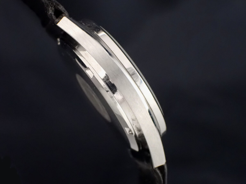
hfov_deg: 22.3
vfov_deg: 16.8
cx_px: 123
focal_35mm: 88
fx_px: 625
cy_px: 92
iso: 1600
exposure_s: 1/80
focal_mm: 15.66
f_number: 4.5
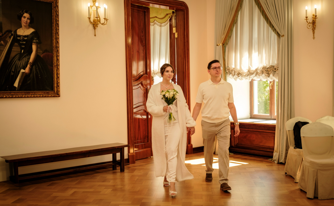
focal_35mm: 43
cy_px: 109
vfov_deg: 29.7
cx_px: 169
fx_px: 389
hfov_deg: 46.5
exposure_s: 1/125
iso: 160
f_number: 2.8
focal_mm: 27.4
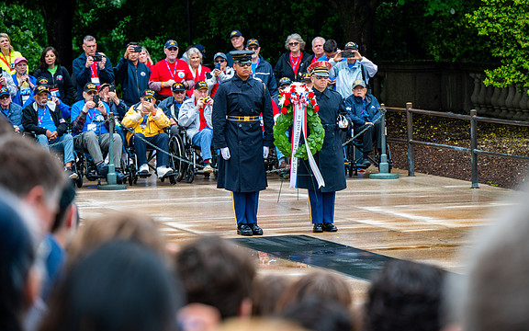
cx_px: 264
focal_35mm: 205
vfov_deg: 6.4
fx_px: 2955
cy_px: 162
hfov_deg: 10.2
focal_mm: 200
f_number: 6.3
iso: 280
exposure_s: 1/100
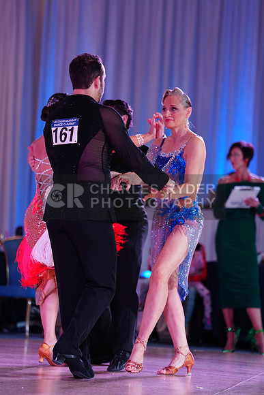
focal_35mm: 144
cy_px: 198
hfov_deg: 9.5
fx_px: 1583
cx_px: 132
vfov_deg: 14.2
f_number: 2.8
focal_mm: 144
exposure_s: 1/500
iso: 2000
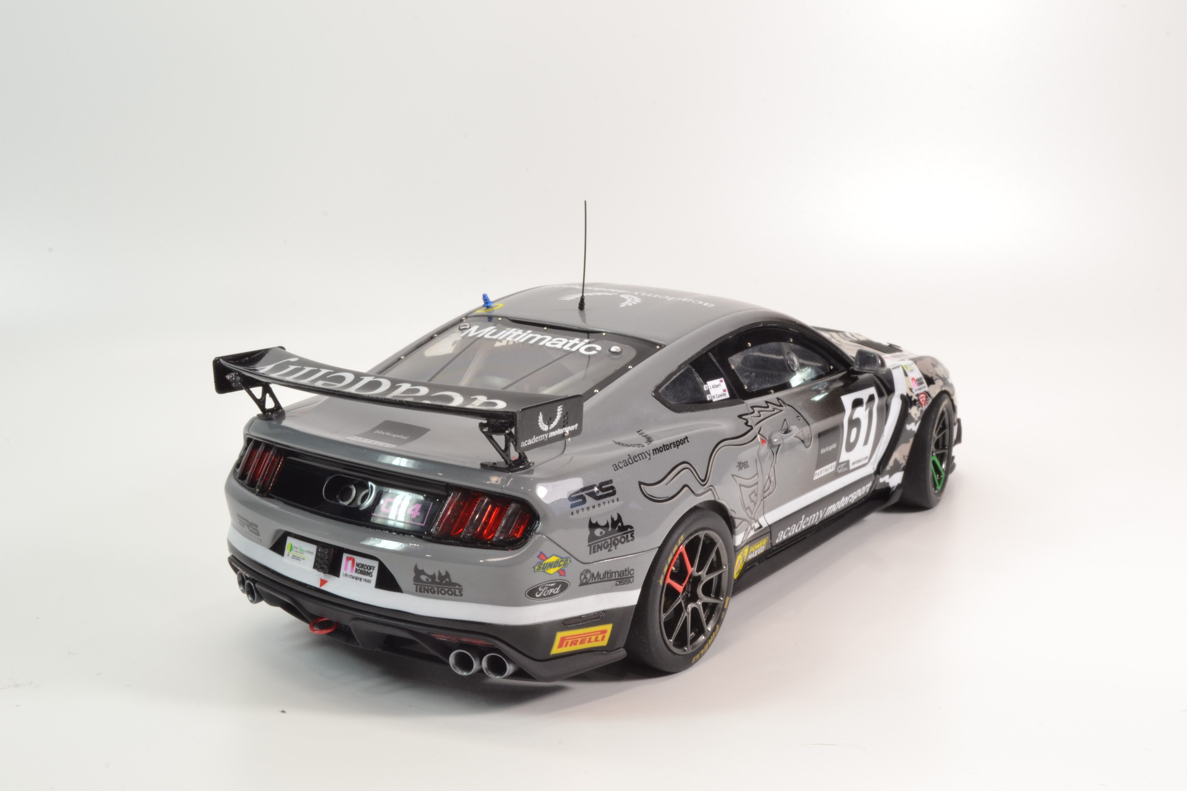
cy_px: 396
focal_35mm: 39
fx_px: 1286
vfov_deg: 34.2
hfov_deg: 49.6
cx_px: 594
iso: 100
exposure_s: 1.6
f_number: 22
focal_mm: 26
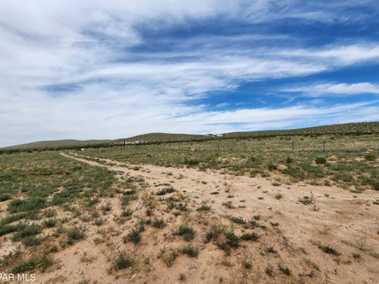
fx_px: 164
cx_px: 201
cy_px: 129
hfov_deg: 98.1
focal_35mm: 15
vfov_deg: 81.5
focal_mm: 2.2
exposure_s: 1/3819
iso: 50
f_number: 2.2
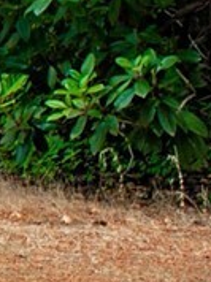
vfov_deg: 8.6
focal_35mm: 220
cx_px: -946
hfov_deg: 5.0
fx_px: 1792
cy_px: -258
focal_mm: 24
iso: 80
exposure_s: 1/30
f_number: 7.1
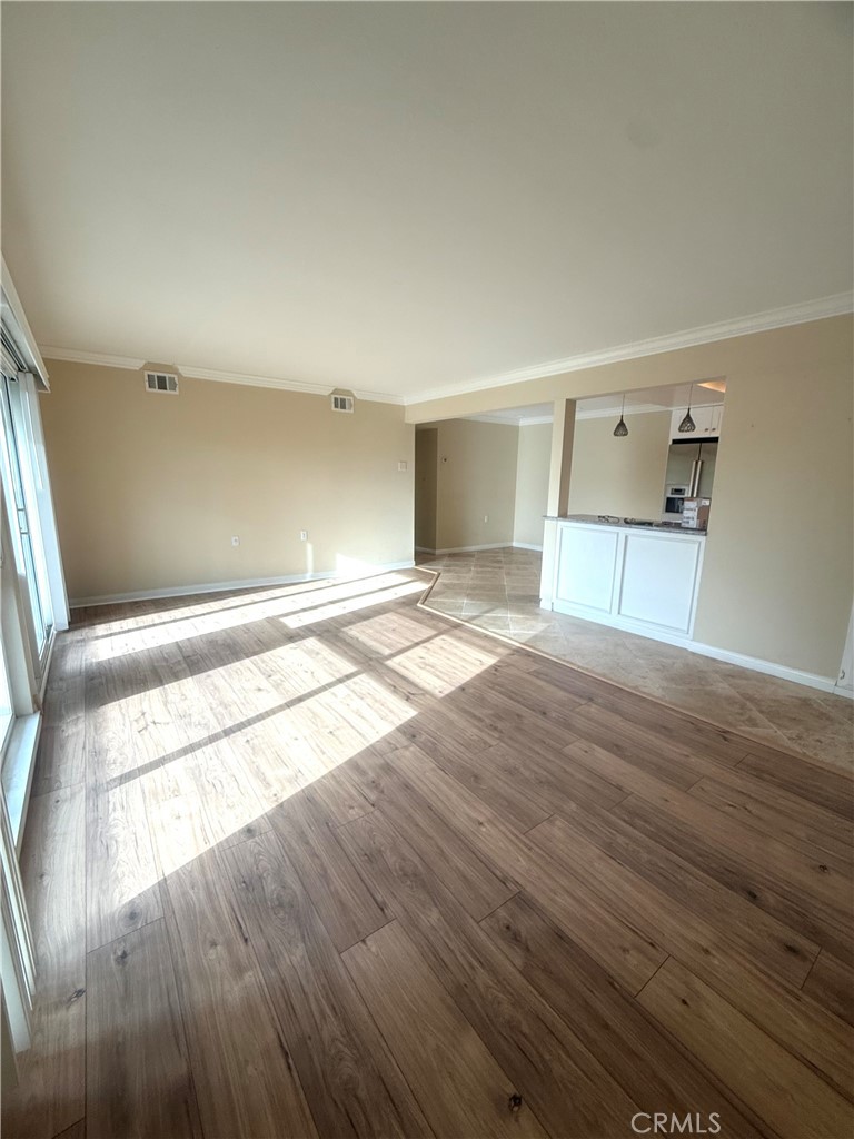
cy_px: 570
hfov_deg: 85.7
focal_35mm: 14
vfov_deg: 102.1
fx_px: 461
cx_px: 427
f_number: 2.2
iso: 80
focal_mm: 2.22
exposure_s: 1/99
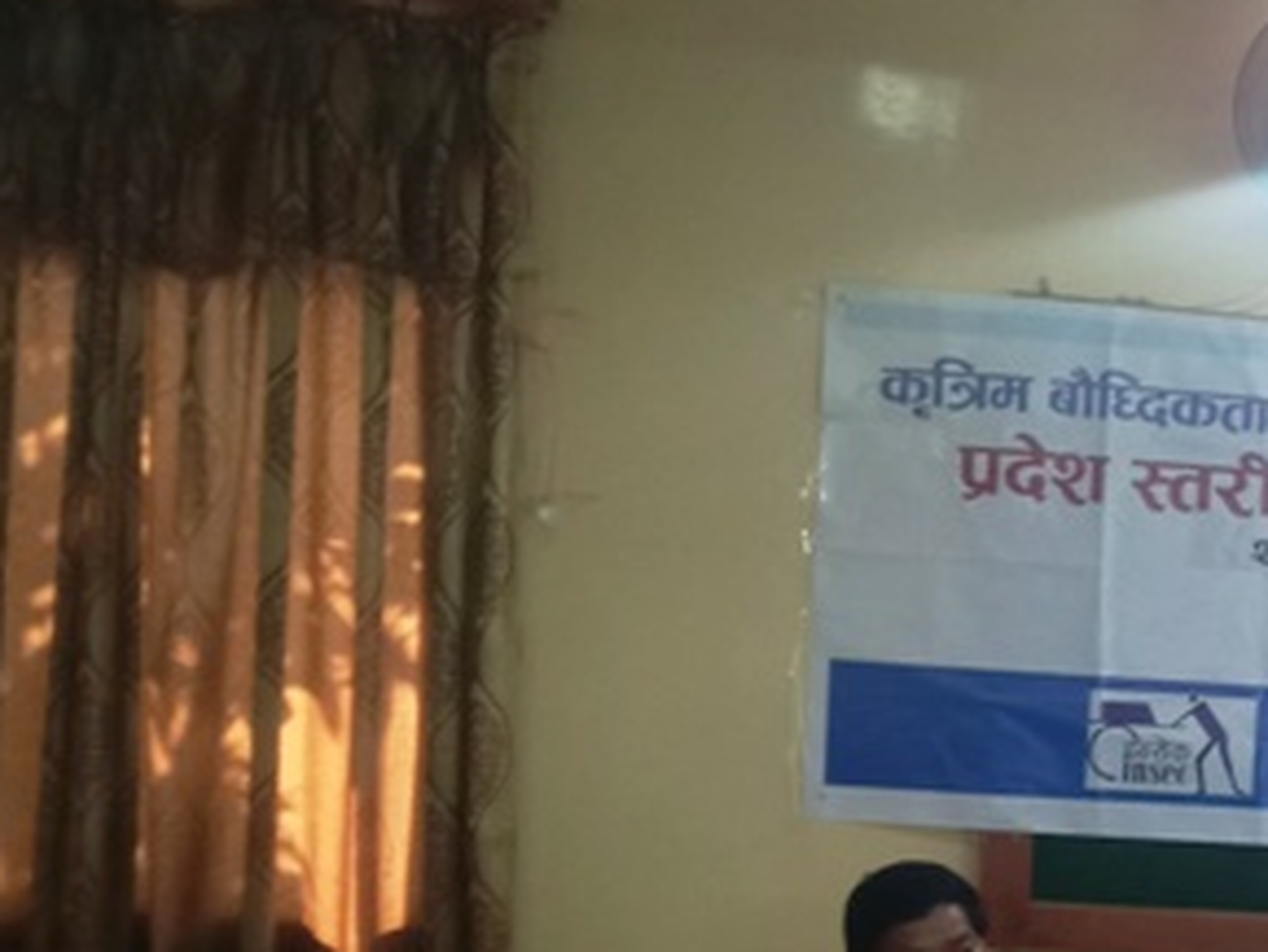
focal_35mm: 62
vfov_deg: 23.2
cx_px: 1356
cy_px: 812
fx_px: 2272
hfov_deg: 28.6
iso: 271
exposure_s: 1/33.3
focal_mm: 3.73
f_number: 2.2
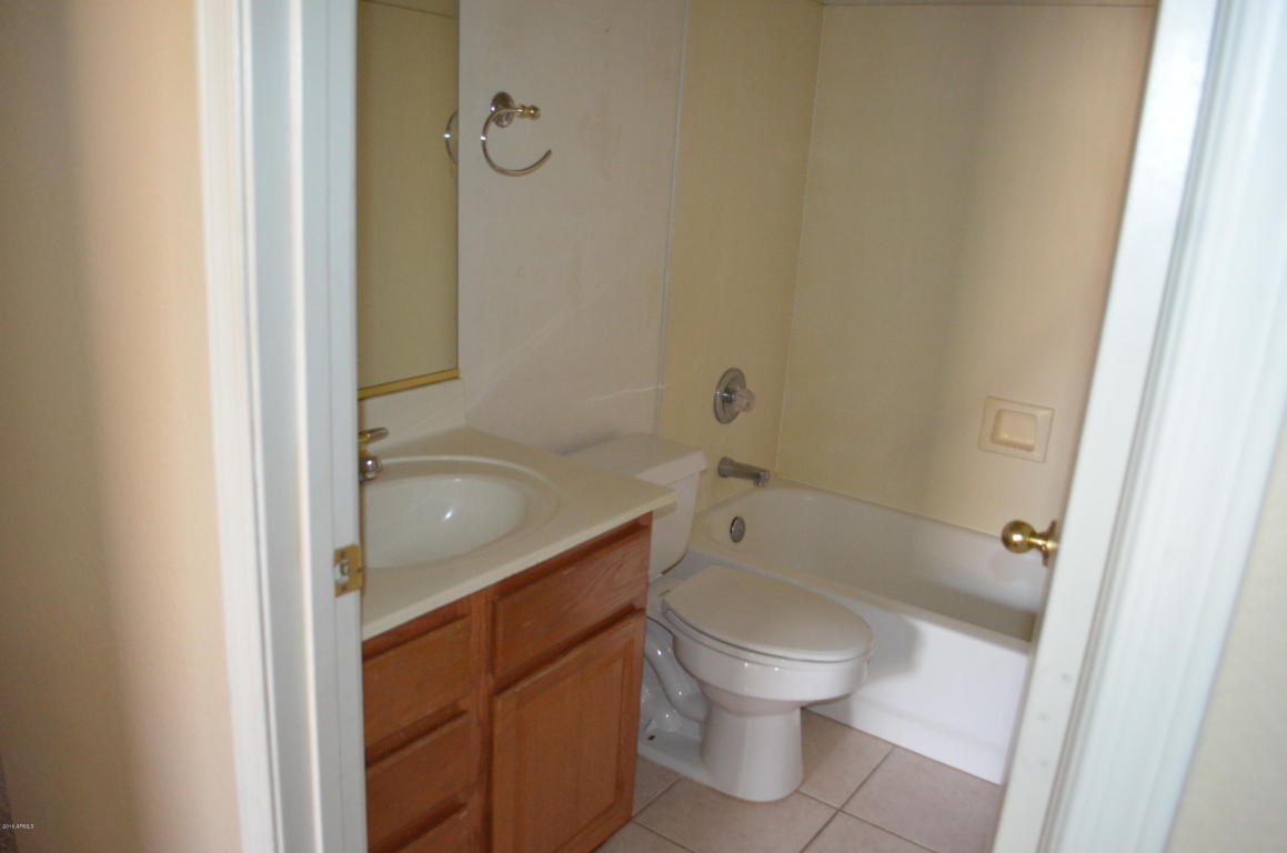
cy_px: 426
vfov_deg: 47.7
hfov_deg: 67.5
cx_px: 644
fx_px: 963
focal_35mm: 27
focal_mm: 18
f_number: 3.5
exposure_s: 1/60
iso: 2200
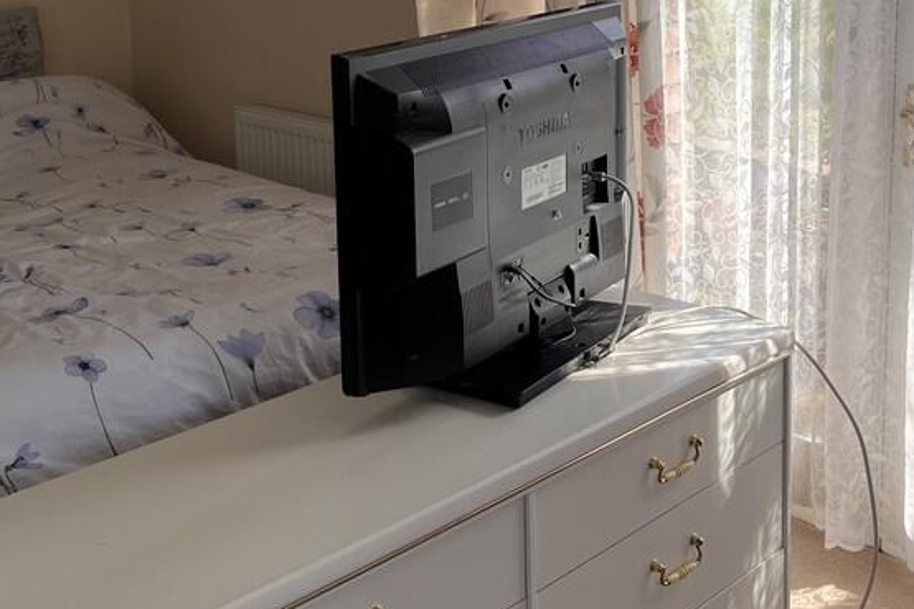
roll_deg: +1.8
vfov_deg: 26.3
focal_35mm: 50
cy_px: 99
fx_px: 1269
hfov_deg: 39.6
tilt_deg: -9.9
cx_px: 445
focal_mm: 5.1
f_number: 1.6
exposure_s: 1/483
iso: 50
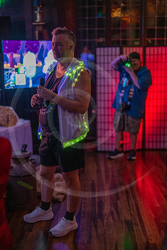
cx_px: 84
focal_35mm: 50
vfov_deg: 39.6
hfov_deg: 27.0
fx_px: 348
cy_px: 125
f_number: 1.3
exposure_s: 1/250
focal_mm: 50
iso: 1250
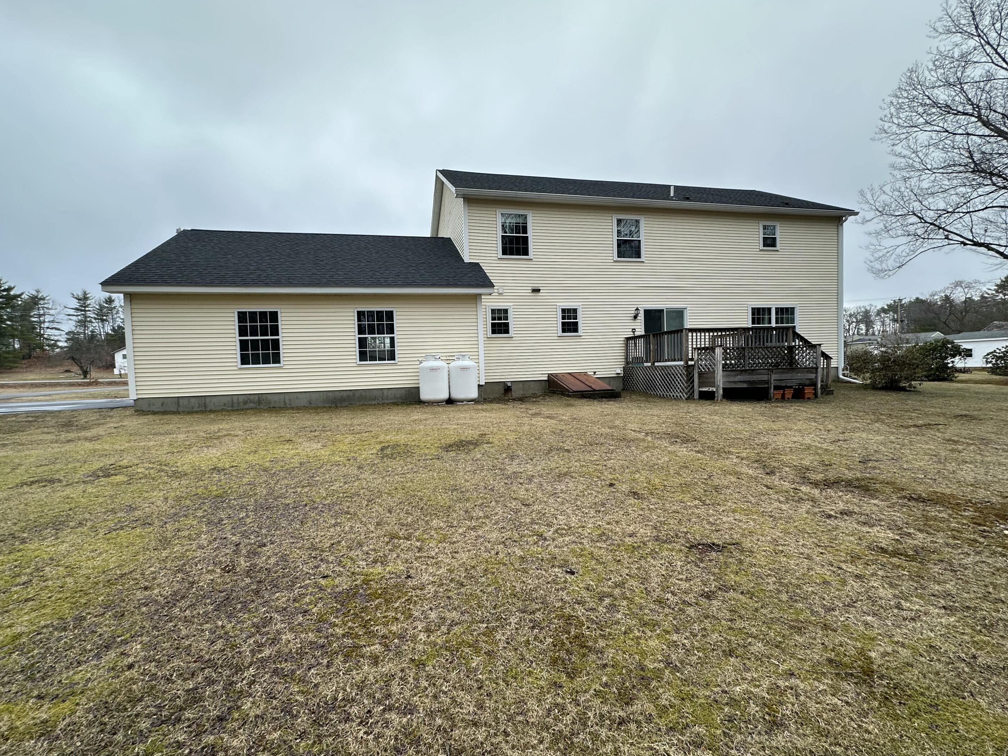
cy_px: 386
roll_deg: +1.3
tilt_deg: -3.0
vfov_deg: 81.7
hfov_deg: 98.1
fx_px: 437
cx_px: 480
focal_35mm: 15
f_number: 2.2
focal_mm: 2.22
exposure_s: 1/99
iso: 50
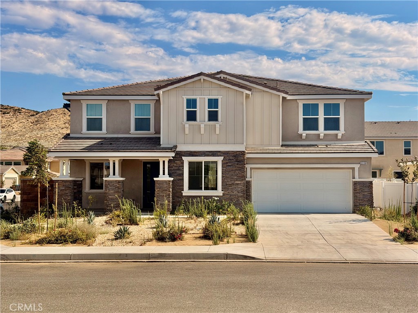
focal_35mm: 48
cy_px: 156
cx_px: 209
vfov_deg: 30.3
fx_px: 580
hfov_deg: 39.7
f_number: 1.78
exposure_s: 1/7143
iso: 64
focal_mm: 6.76
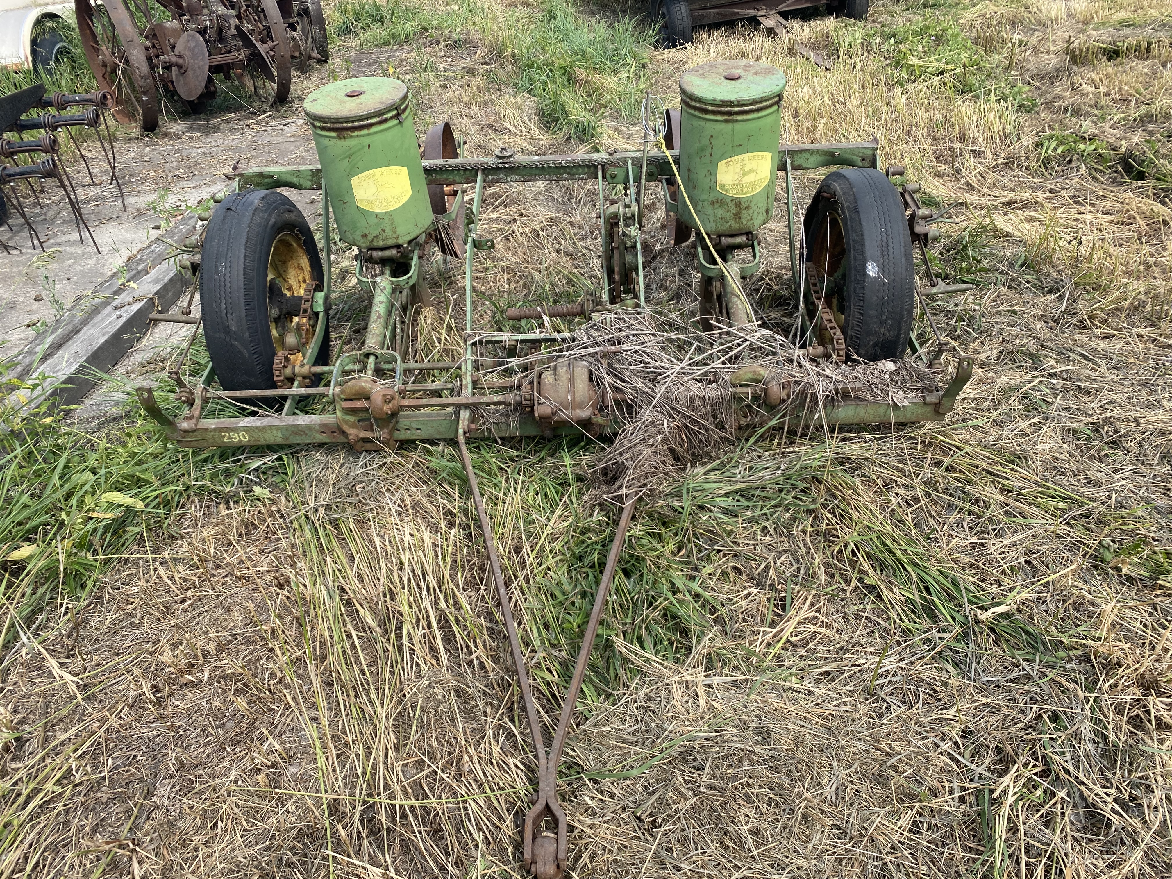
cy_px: 440
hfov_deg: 67.3
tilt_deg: -33.1
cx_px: 586
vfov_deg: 53.1
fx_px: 880
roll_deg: +4.5
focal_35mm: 26
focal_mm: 4.25
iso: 32
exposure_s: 1/1157
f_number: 1.8
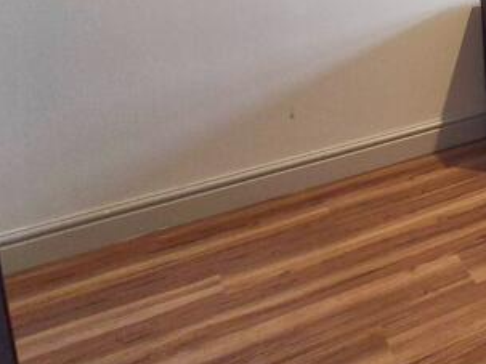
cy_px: -56
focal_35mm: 44
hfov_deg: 32.0
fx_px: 618
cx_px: 640
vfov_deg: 29.0
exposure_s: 1/50
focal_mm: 2.2
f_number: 2.2
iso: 100
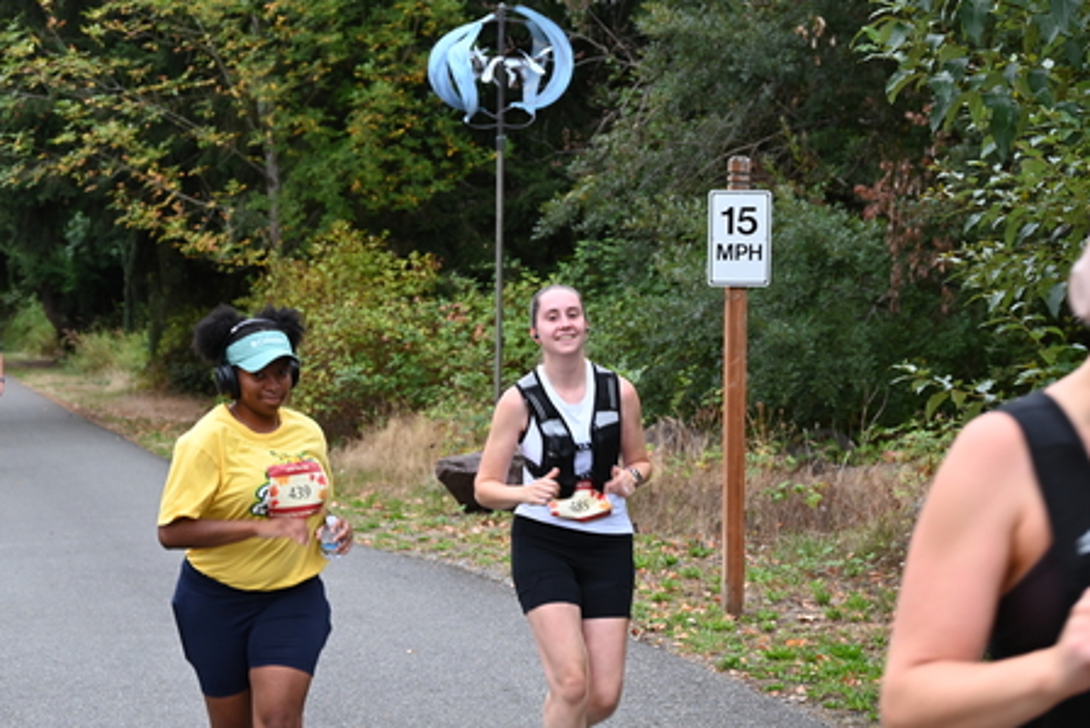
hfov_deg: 23.6
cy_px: 381
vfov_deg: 15.9
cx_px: 581
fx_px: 2605
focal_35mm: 86
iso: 800
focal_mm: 70
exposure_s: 1/125
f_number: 6
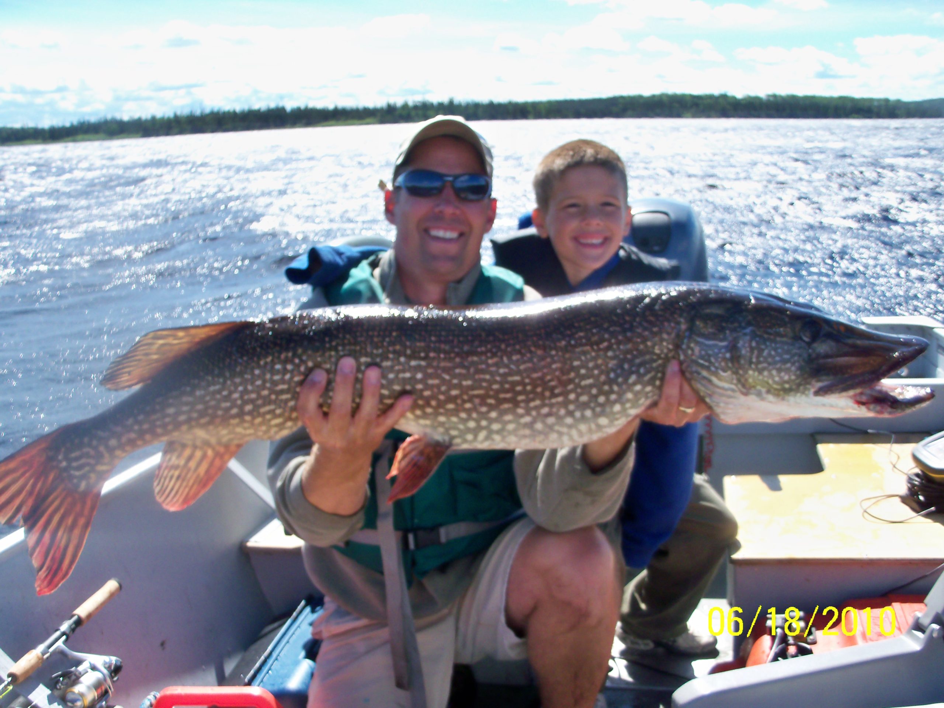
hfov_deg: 52.6
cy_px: 354
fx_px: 954
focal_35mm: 35
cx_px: 472
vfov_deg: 40.7
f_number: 3
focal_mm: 6.3
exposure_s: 1/640
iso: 64
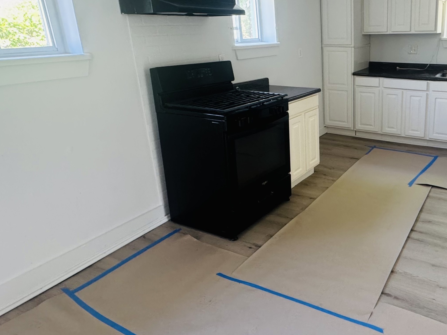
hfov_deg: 59.9
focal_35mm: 28
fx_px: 362
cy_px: 135
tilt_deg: -16.3
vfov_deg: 49.4
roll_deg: +0.3
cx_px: 337
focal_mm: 2.22
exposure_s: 1/60
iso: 320
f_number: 2.2
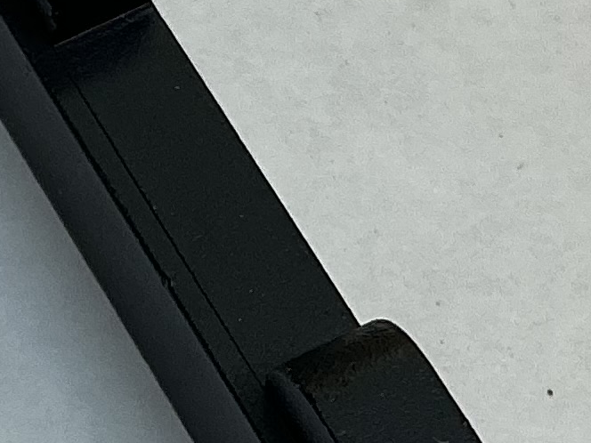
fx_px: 3005
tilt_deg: -60.2
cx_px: 78
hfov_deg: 11.2
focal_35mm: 176
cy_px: 151
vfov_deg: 8.4
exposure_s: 1/120
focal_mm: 3
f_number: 1.8
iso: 25
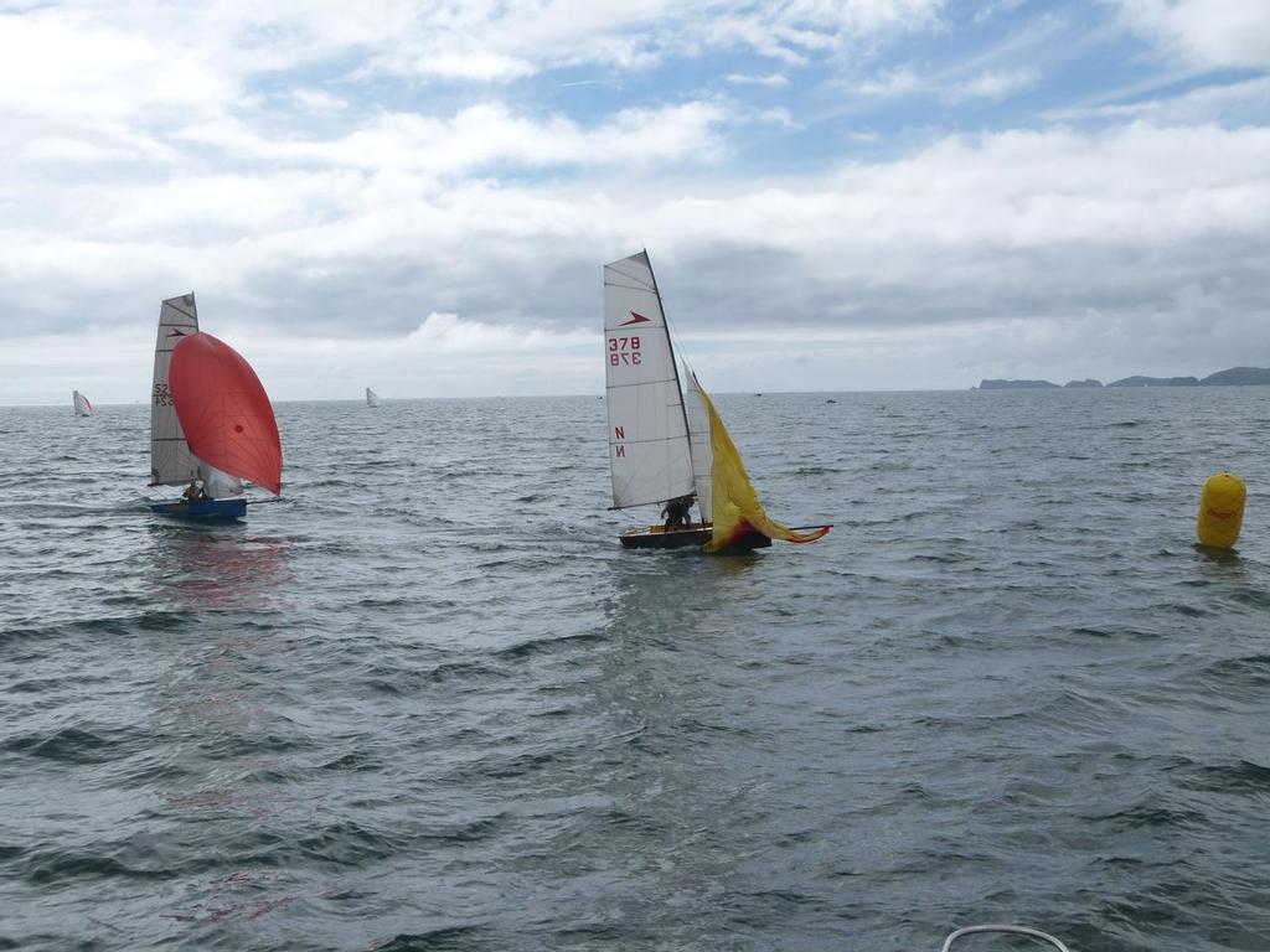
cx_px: 635
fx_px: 1578
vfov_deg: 33.6
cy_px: 476
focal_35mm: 43
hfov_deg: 43.9
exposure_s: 1/2000
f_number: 3.2
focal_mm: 7.6
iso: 100
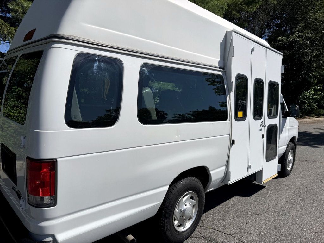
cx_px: 162
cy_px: 122
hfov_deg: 71.6
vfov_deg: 56.8
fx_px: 225
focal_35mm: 24
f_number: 1.78
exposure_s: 1/12346
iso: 80
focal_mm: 6.76
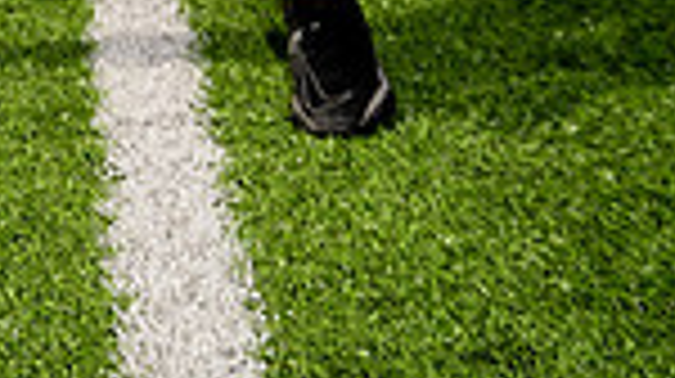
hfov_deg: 14.4
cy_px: -549
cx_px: 36
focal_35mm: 148
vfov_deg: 7.6
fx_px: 2646
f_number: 4.5
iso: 100
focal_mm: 47
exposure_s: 1/1250
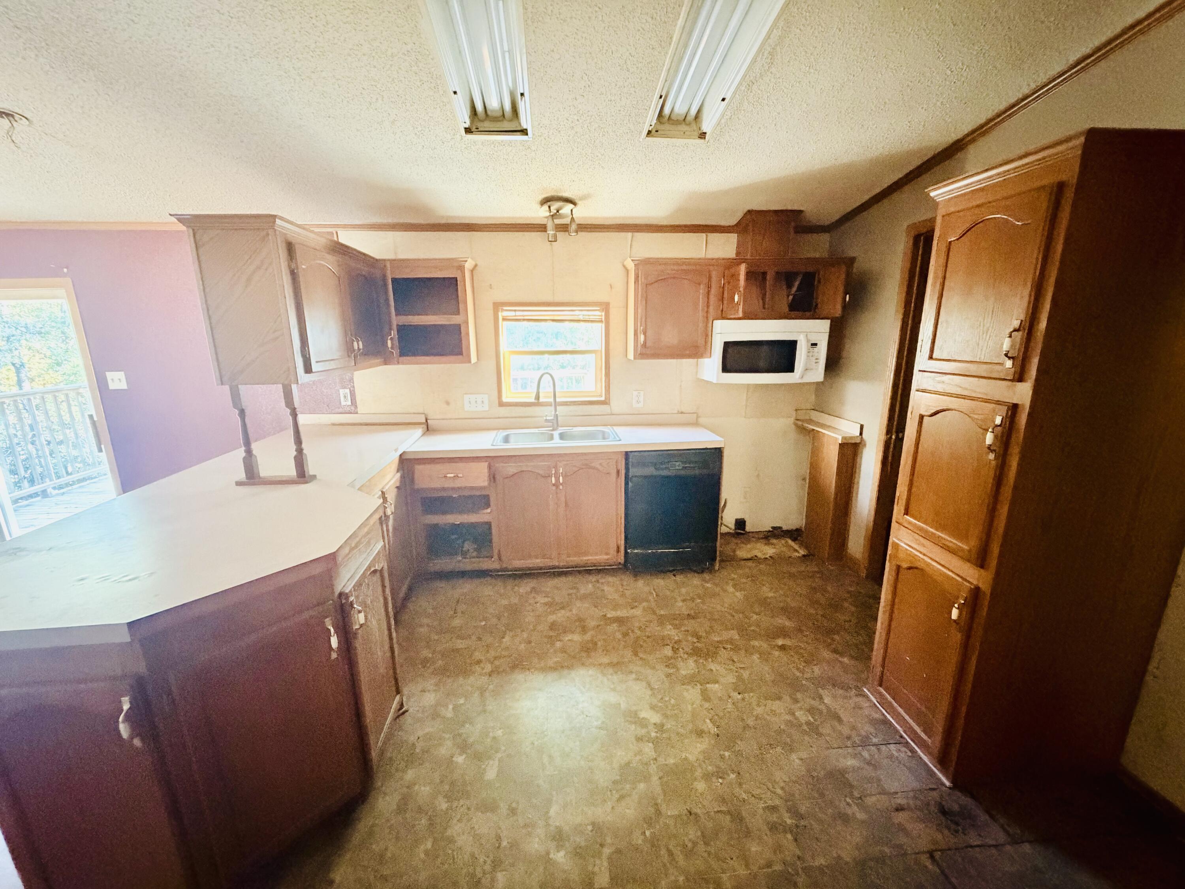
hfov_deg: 102.1
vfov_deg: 85.7
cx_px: 592
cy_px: 444
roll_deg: +0.5
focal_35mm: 14
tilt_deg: -13.8
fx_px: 479
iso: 1250
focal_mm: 2.22
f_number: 2.2
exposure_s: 1/45
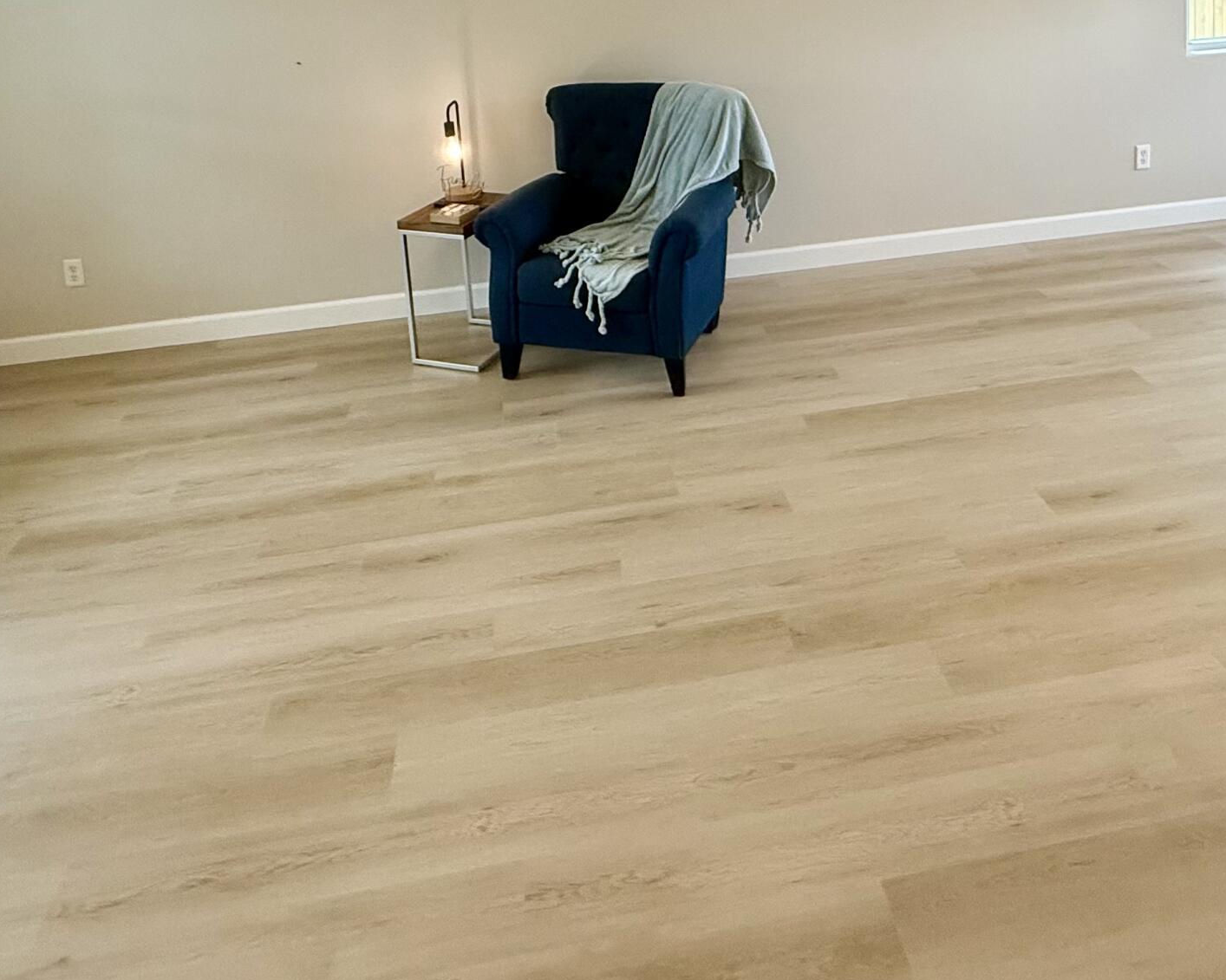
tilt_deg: -7.5
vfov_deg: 43.8
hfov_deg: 60.2
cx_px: 696
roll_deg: +3.8
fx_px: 1052
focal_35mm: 29
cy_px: 31
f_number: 2.2
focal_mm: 2.22
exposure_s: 1/120
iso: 200
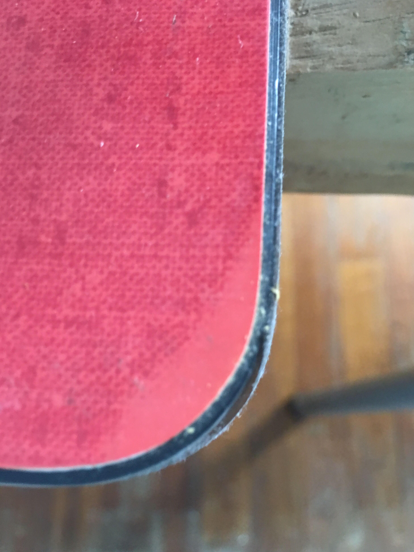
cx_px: 212
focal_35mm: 30
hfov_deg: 46.8
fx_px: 478
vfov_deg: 60.0
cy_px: 285
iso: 80
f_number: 2.2
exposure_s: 1/10
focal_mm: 4.15
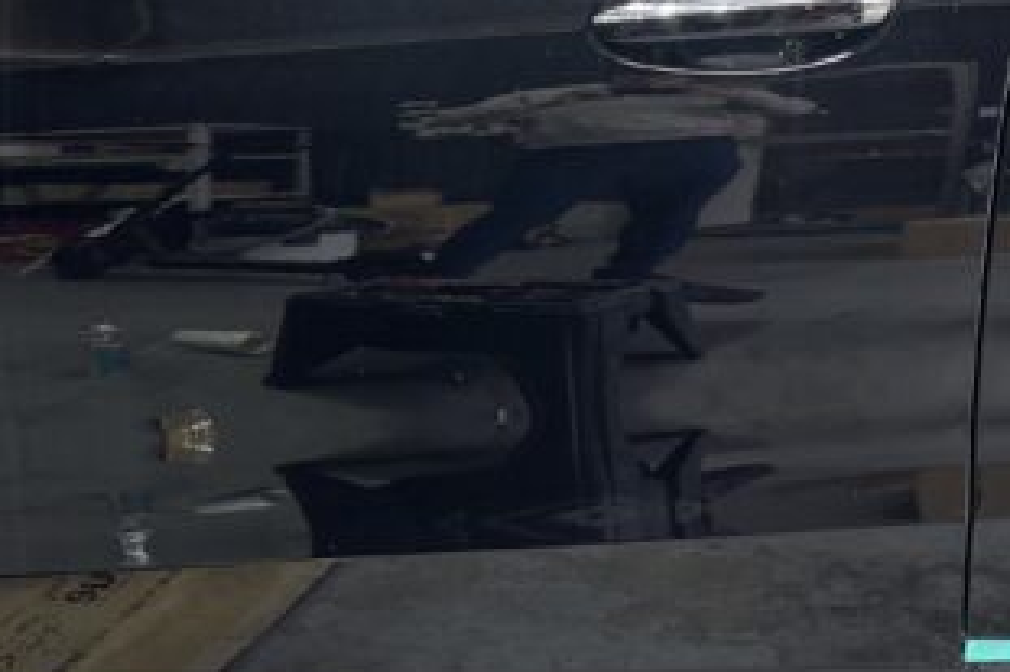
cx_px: 546
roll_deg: +1.3
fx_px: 2496
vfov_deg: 15.2
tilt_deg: -24.6
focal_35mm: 89
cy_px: 558
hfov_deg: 22.9
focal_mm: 5.96
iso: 64
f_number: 1.6
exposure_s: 1/121
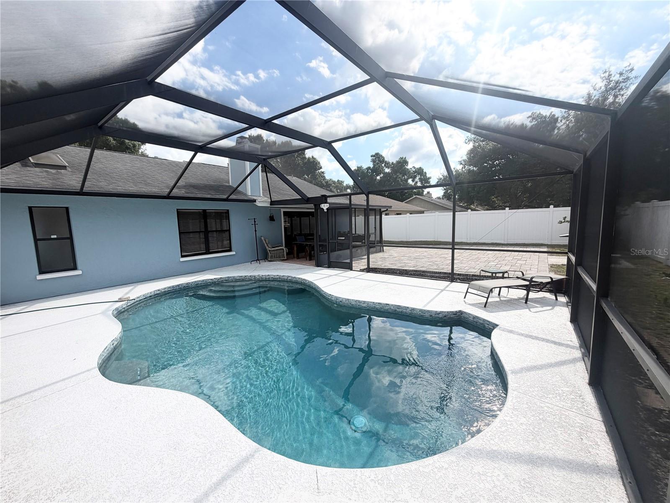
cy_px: 252
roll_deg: +2.7
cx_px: 335
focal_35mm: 14
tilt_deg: -7.3
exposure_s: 1/770
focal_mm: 2.22
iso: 25
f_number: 2.2
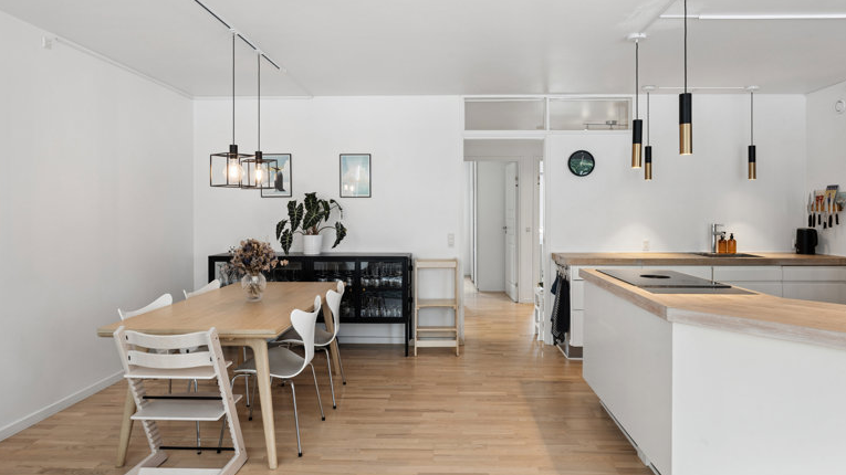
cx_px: 438
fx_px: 516
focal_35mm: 23
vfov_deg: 49.5
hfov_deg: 78.7
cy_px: 220
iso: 125
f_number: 11
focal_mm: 21
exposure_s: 1/2
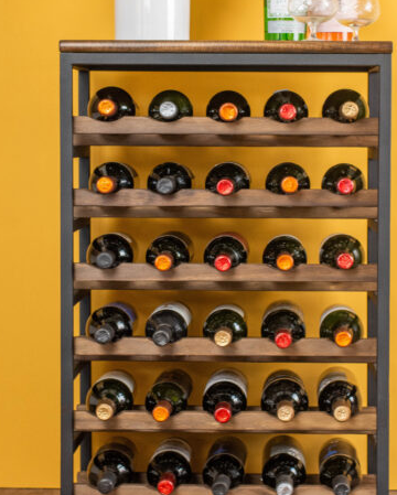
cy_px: 184
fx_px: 1481
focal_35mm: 101
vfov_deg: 18.9
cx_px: 223
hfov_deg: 15.3
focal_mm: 50
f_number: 3.5
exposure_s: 1/160
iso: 1250
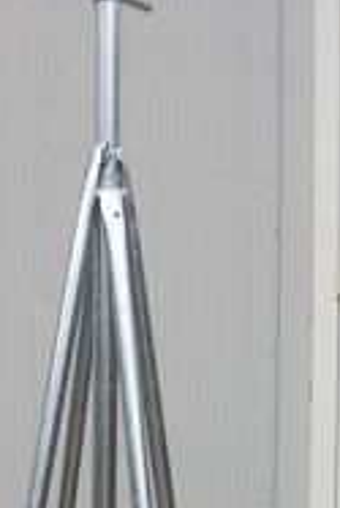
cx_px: -20
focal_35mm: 89
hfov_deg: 15.1
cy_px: 386
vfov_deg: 22.6
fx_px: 1258
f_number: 2.9
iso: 80
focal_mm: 5.7
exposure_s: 1/60
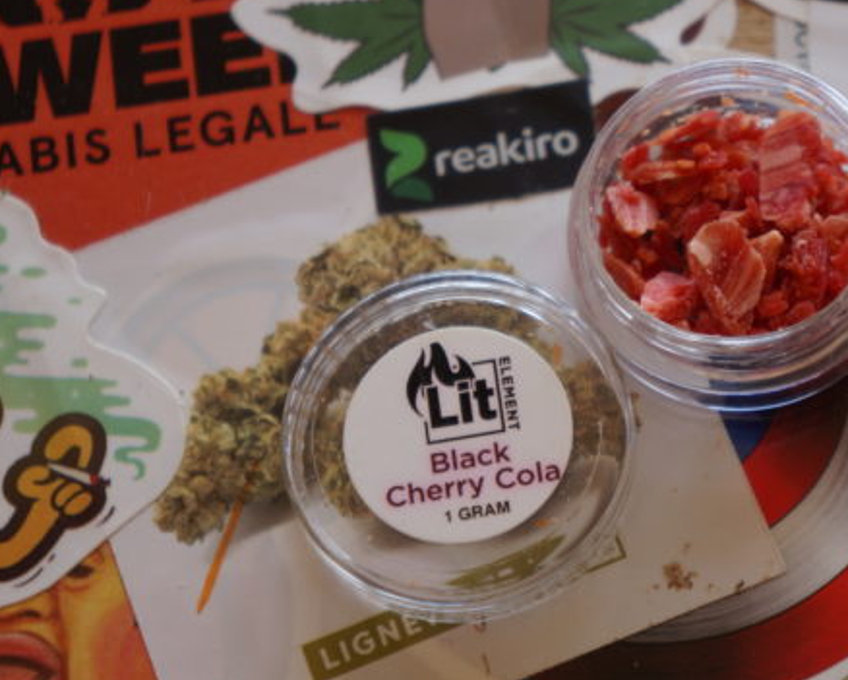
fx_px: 3034
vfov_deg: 12.8
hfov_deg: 15.8
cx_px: 678
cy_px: 330
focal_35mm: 121
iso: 125
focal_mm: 49
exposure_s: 1/160
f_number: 5
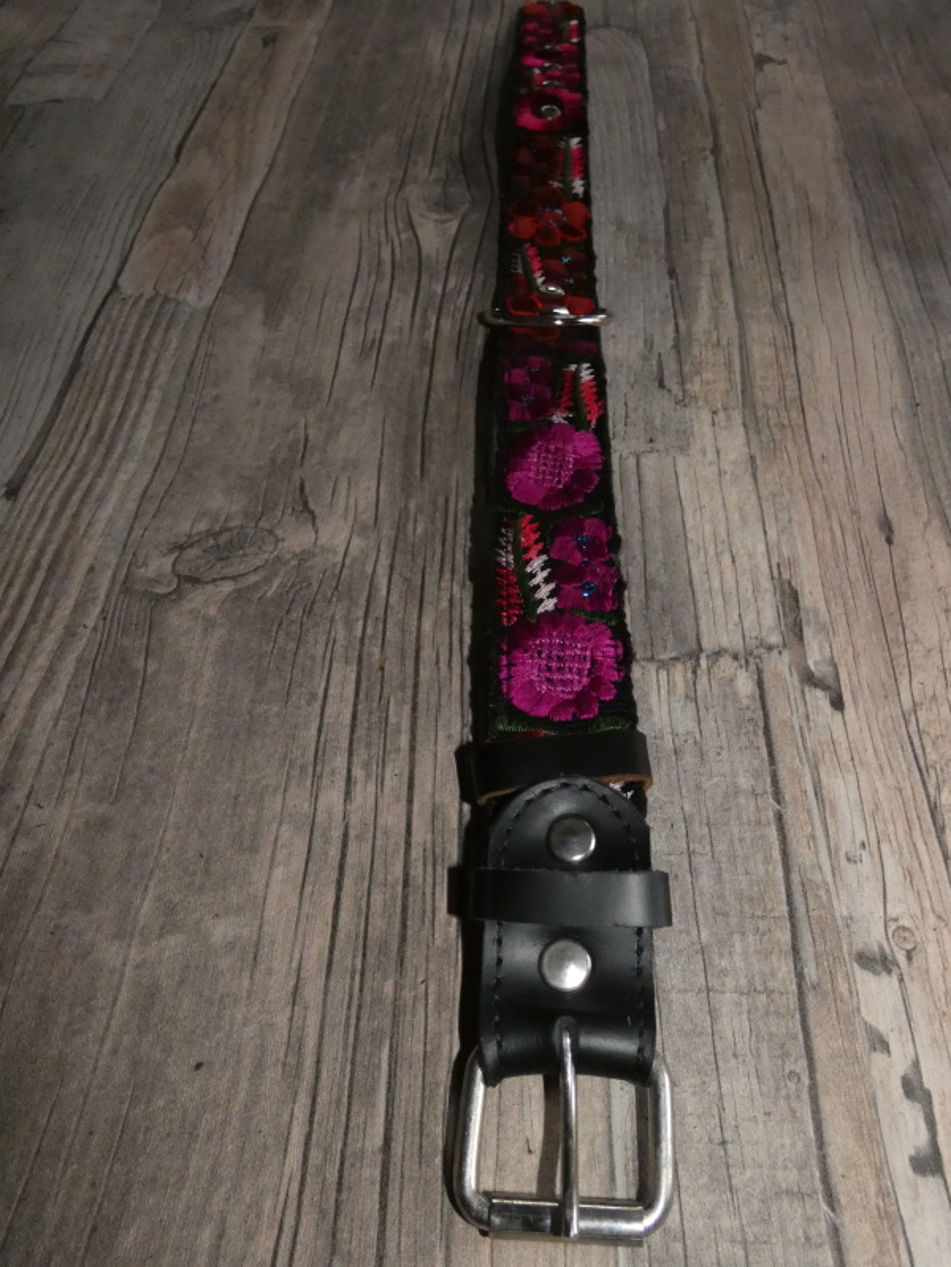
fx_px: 733
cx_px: 476
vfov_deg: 81.7
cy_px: 634
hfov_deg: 66.0
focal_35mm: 20
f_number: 2.8
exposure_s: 1/60
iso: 800
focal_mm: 3.6
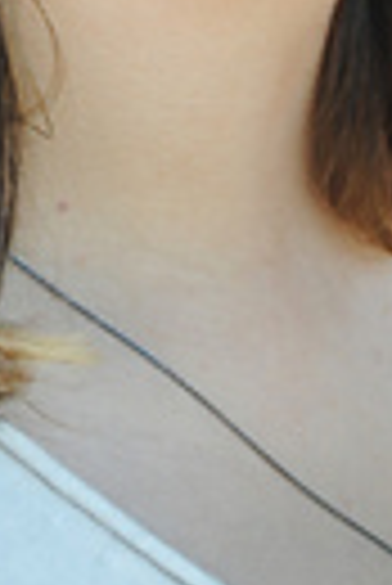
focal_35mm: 407
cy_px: -801
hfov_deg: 3.4
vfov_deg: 4.9
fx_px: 6637
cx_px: 5
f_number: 5.6
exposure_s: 1/125
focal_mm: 55
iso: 200
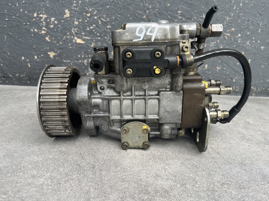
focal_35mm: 26
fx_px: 202
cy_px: 100
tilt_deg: -15.5
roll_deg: -3.0
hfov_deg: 67.3
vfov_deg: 53.0
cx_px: 134
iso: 40
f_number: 1.6
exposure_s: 1/201
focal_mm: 5.1
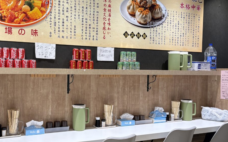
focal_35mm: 39
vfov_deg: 32.7
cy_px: 75
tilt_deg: -1.8
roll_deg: -0.3
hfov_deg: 49.5
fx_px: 242
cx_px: 75
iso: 100
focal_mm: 5.96
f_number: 1.6
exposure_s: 1/50
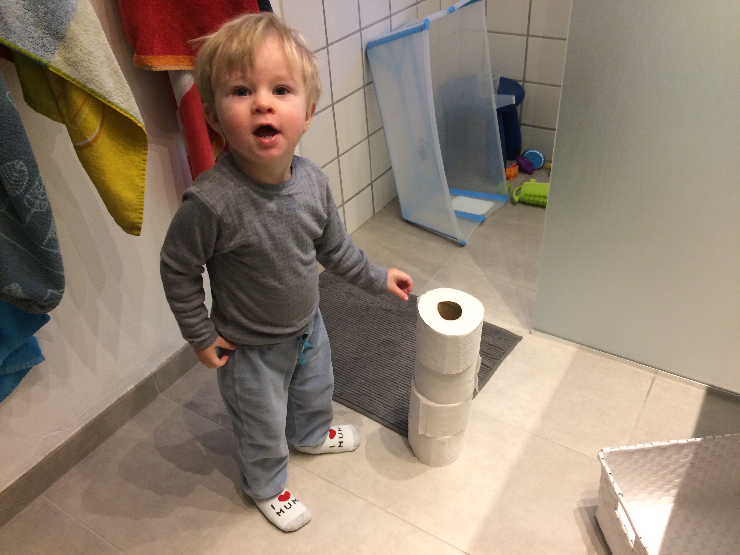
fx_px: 620
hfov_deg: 61.7
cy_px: 278
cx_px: 370
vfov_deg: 48.2
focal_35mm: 29
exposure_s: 1/33
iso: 200
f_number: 2.2
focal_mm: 4.15
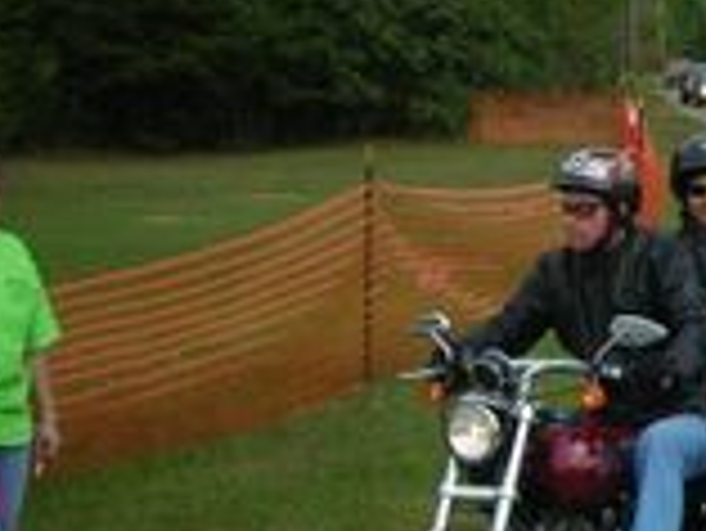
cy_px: 63
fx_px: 1980
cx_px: 863
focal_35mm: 97
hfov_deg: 19.0
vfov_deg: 15.1
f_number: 6.4
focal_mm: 6.3
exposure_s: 1/142
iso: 50
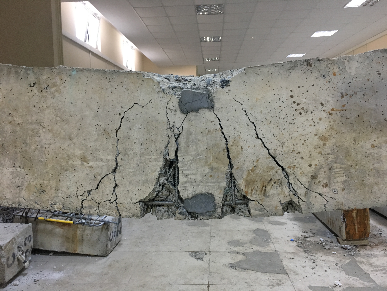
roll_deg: +2.5
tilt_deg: -3.9
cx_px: 194
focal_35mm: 29
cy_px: 146
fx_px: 324
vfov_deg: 48.2
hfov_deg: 61.7
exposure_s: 1/33
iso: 200
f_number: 2.2
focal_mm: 4.15
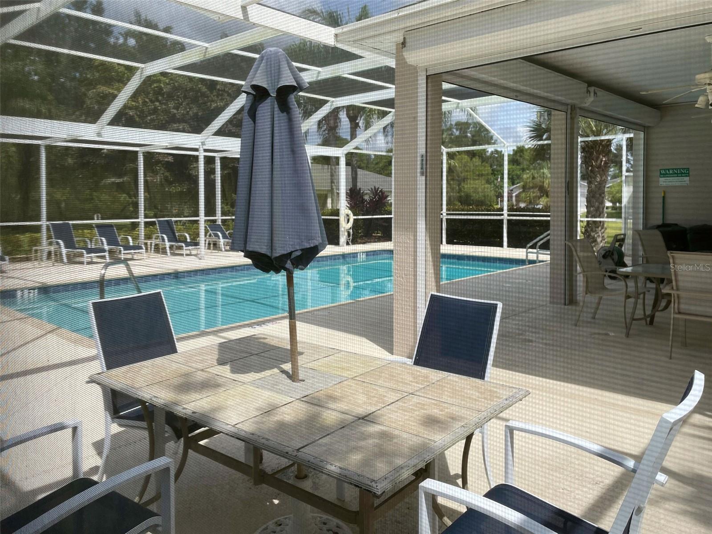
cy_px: 267
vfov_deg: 53.1
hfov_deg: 67.3
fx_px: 535
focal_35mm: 26
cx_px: 356
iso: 32
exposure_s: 1/1600
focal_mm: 4.2
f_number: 1.6
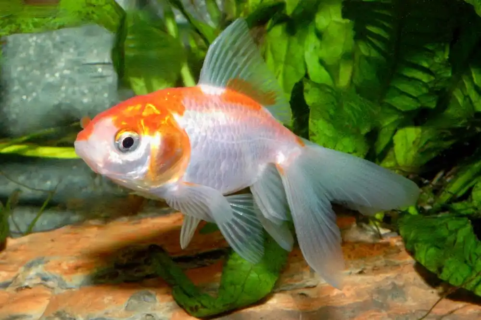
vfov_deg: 8.7
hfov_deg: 13.1
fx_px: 2103
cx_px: 240
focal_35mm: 158
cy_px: 160
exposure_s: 1/250
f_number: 29
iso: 800
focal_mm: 105
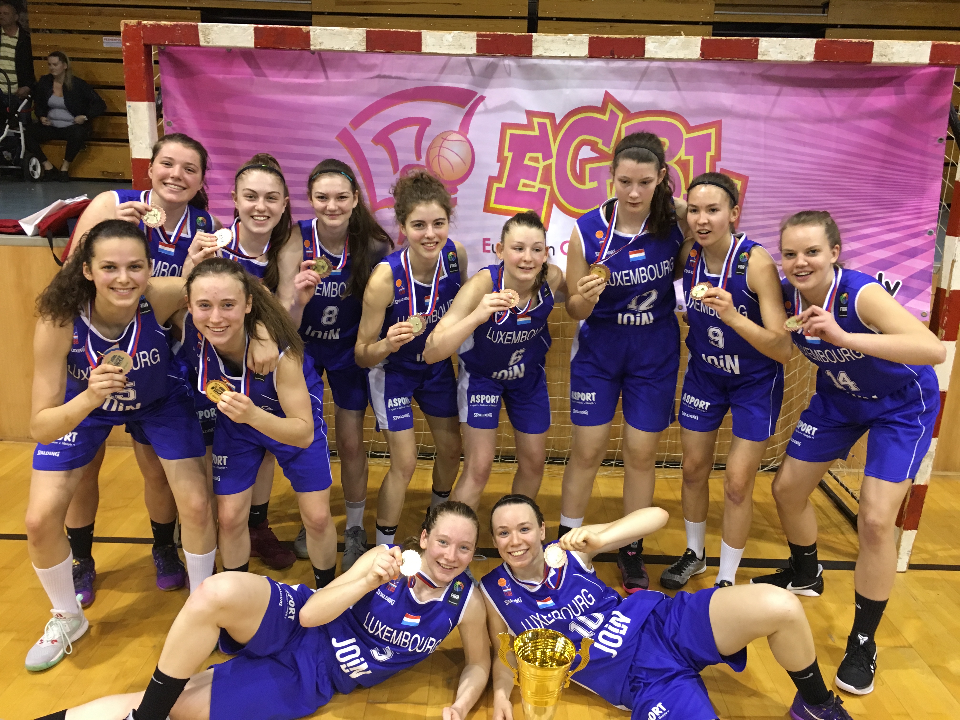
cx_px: 480
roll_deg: -1.3
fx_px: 804
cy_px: 360
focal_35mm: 29
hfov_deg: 61.7
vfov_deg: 48.2
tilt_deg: -15.2
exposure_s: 1/33
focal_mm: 4.15
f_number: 2.2
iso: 160
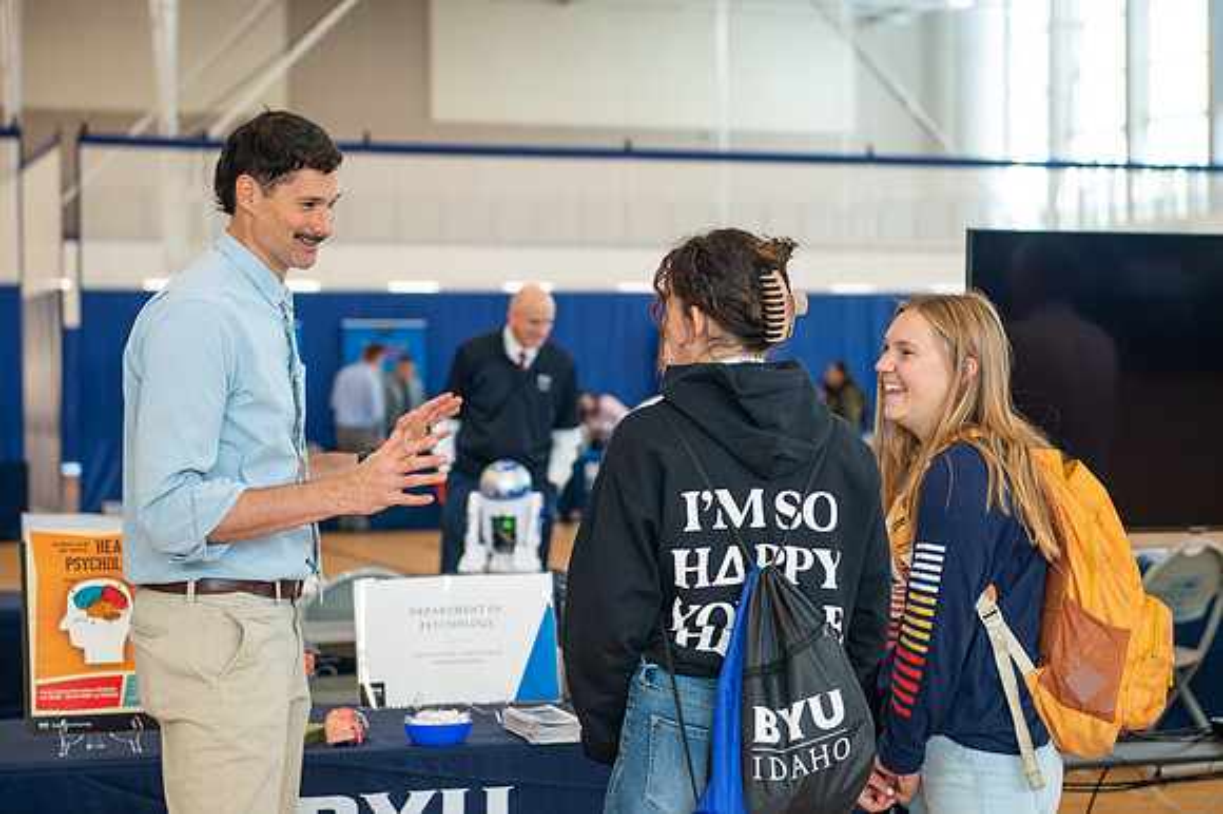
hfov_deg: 26.6
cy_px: 370
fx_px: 2588
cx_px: 655
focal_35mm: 76
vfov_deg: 17.9
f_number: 3.2
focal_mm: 70
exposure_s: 1/160
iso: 640
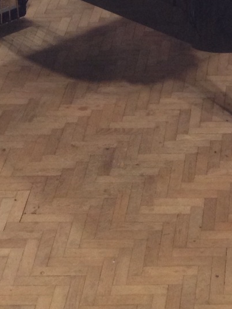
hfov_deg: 10.7
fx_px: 1189
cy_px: -257
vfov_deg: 13.3
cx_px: 354
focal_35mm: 133
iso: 125
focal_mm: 4.28
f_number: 2.4
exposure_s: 1/20
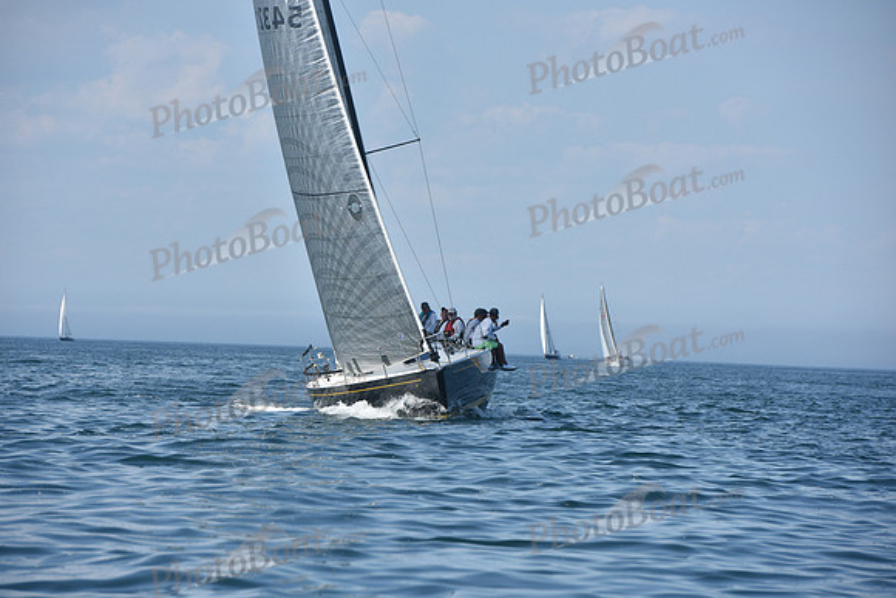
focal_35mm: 200
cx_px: 448
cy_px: 299
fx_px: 4979
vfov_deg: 6.9
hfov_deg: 10.3
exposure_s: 1/1600
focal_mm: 200
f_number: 8
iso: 320
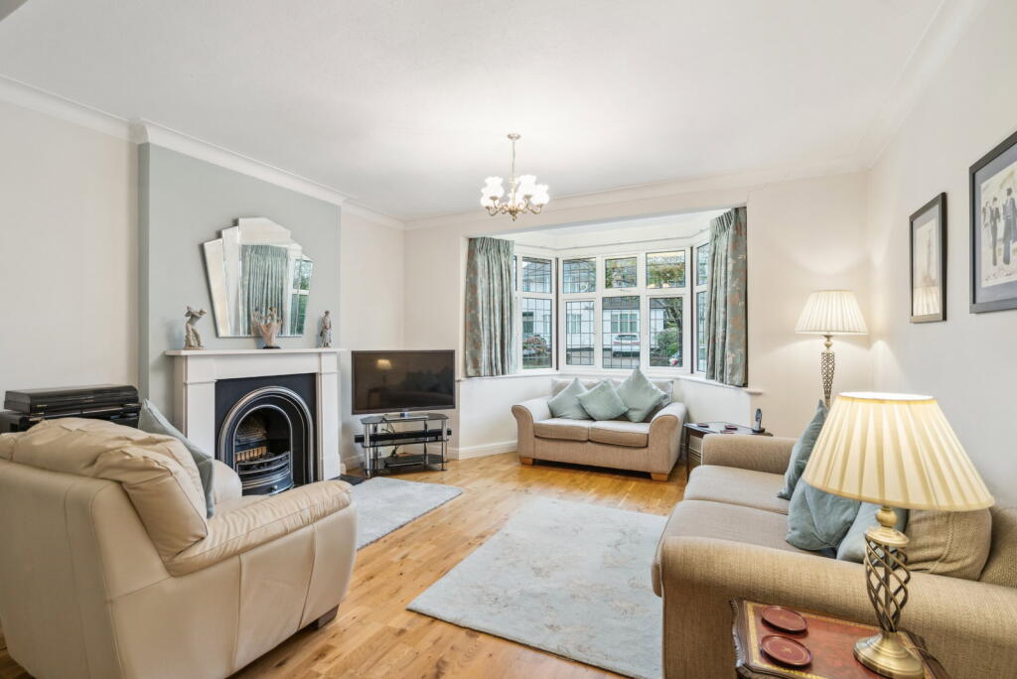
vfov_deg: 73.8
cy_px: 340
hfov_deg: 96.7
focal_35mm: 16
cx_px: 508
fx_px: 452
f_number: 6.3
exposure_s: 1/15
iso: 640
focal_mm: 16
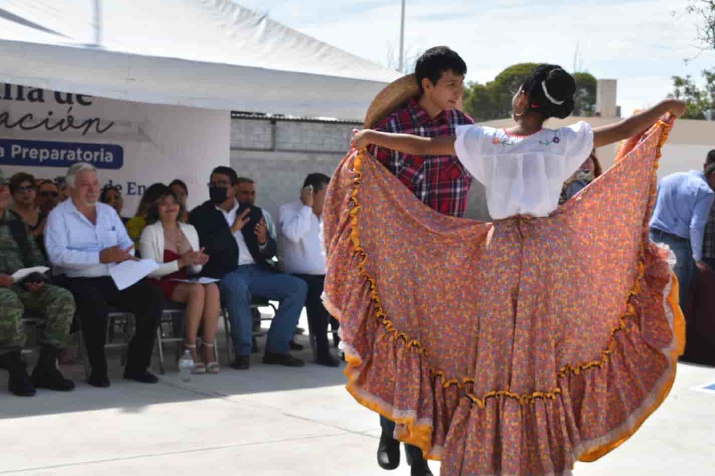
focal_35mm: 65
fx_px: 1291
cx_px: 323
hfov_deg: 30.9
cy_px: 251
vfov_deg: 20.9
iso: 100
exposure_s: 1/320
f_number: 9
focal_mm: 38
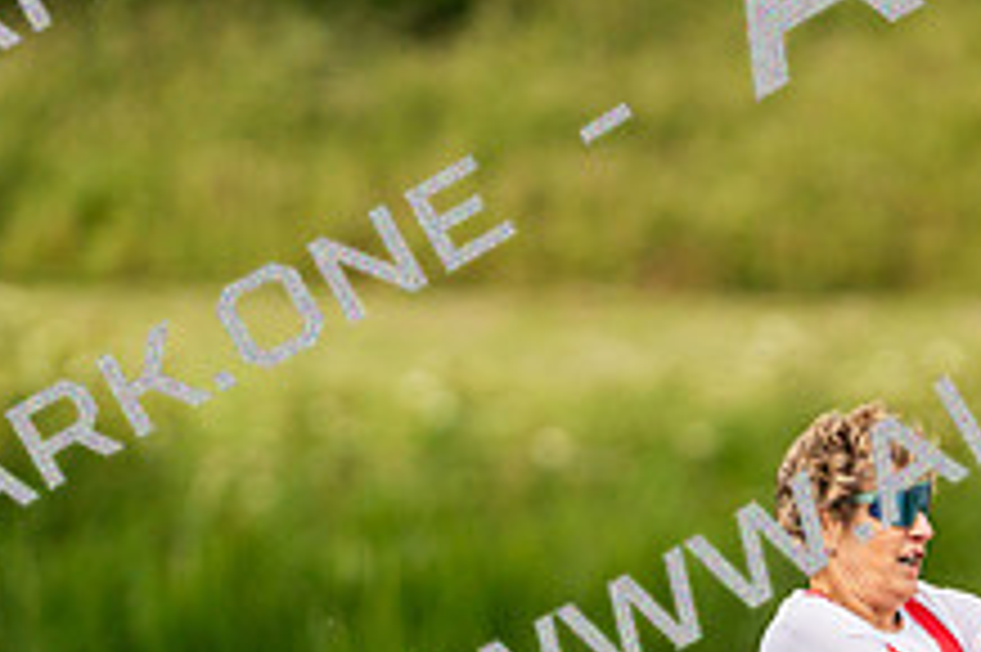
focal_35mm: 1599
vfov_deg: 0.9
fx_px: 43539
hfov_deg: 1.3
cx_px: 986
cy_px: 758
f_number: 6.3
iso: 500
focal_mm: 600
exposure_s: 1/2000
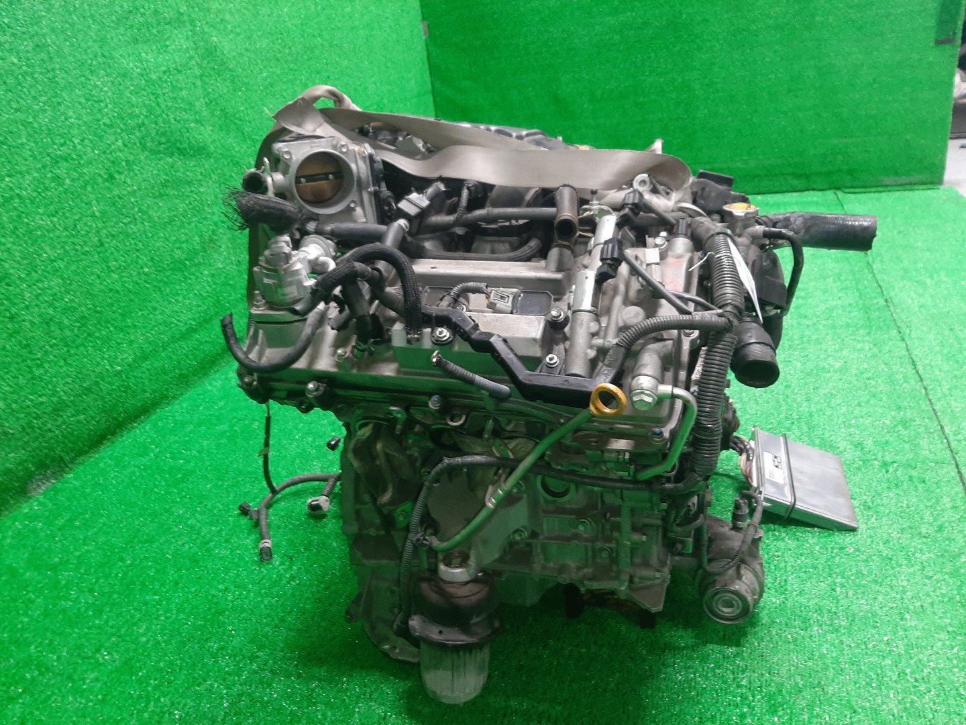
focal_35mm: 26
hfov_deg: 67.3
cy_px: 362
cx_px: 483
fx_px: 726
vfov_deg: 53.1
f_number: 1.7
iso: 190
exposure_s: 1/50
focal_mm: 3.93
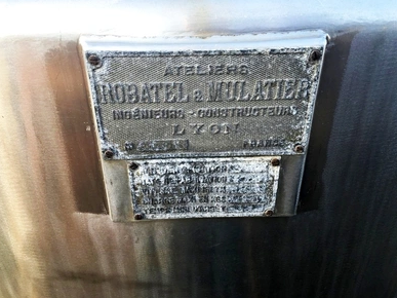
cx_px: 195
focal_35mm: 30
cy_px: 146
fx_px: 344
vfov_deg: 46.8
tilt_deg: -33.0
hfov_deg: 60.0
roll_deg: +0.5
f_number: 2.2
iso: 25
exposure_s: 1/139
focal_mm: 4.15
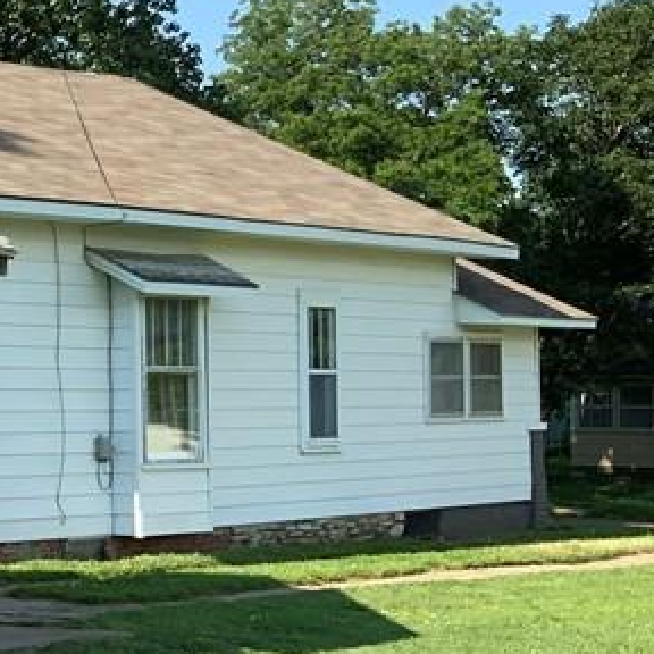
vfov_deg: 19.1
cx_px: -477
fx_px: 1945
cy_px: 372
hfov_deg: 16.4
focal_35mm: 91
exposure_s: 1/1195
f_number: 1.8
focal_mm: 3
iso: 16
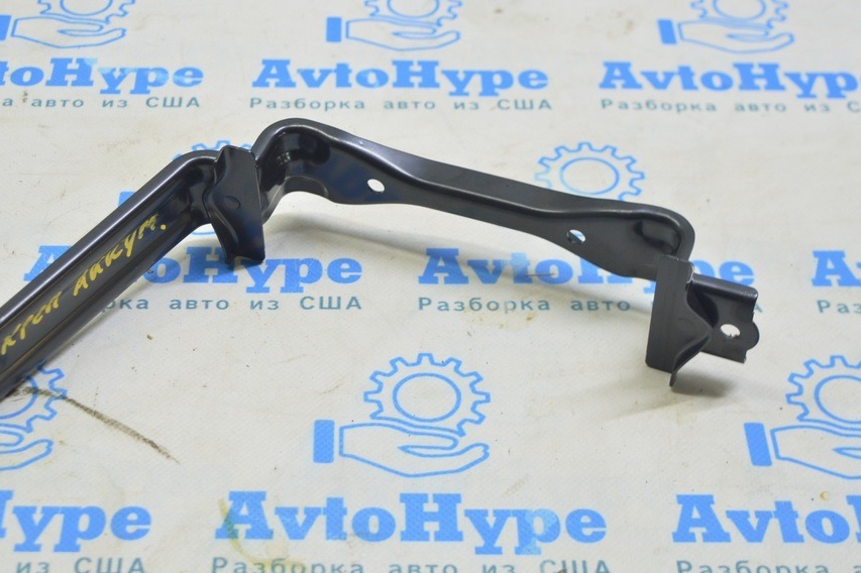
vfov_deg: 18.9
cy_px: 295
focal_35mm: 72
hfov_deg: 28.0
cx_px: 346
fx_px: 1721
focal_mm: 40
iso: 400
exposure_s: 1/20
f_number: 5.6
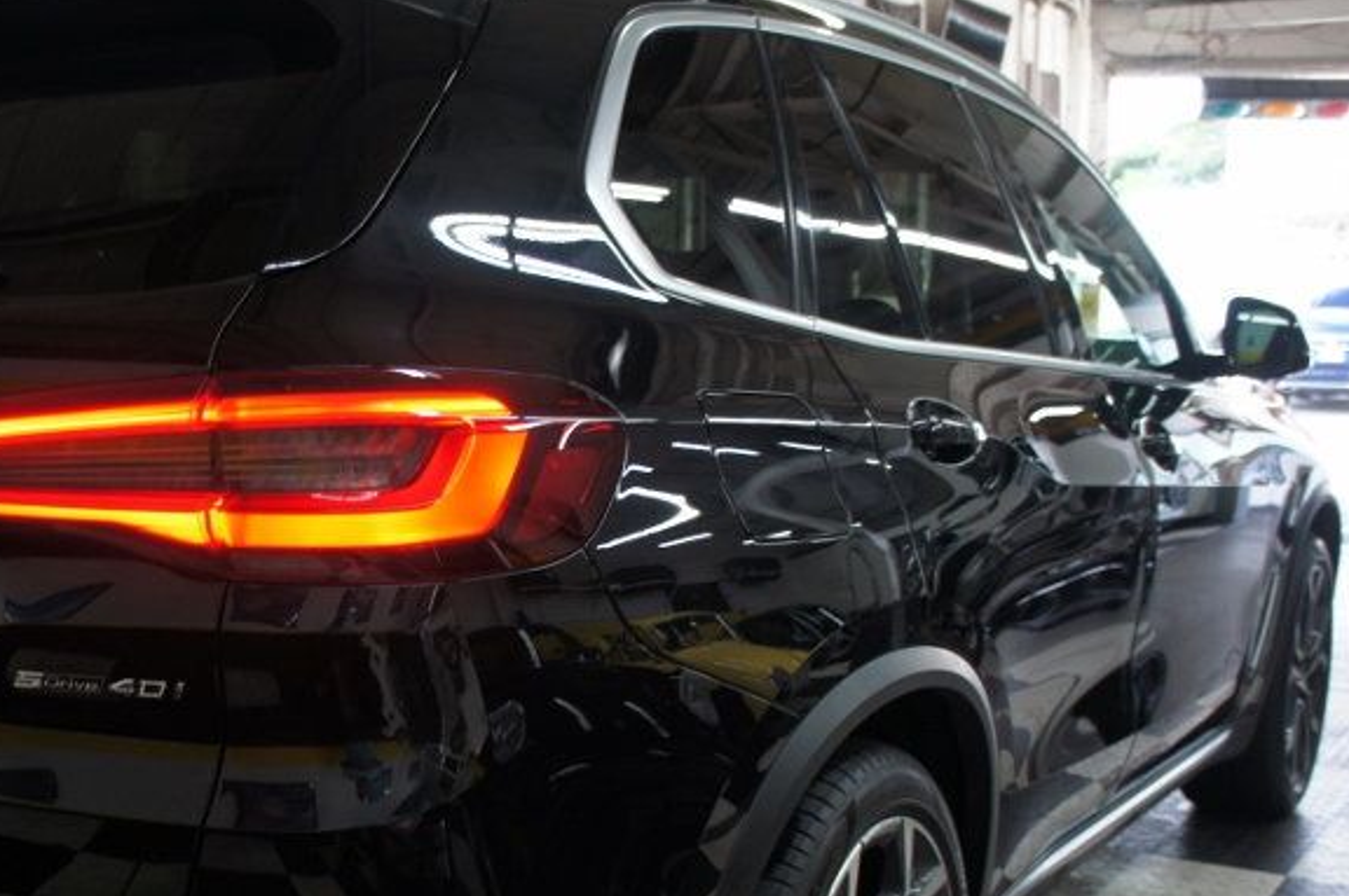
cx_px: 358
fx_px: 1797
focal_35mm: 48
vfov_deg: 27.8
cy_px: 633
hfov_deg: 40.1
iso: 200
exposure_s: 1/30
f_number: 4
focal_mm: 18
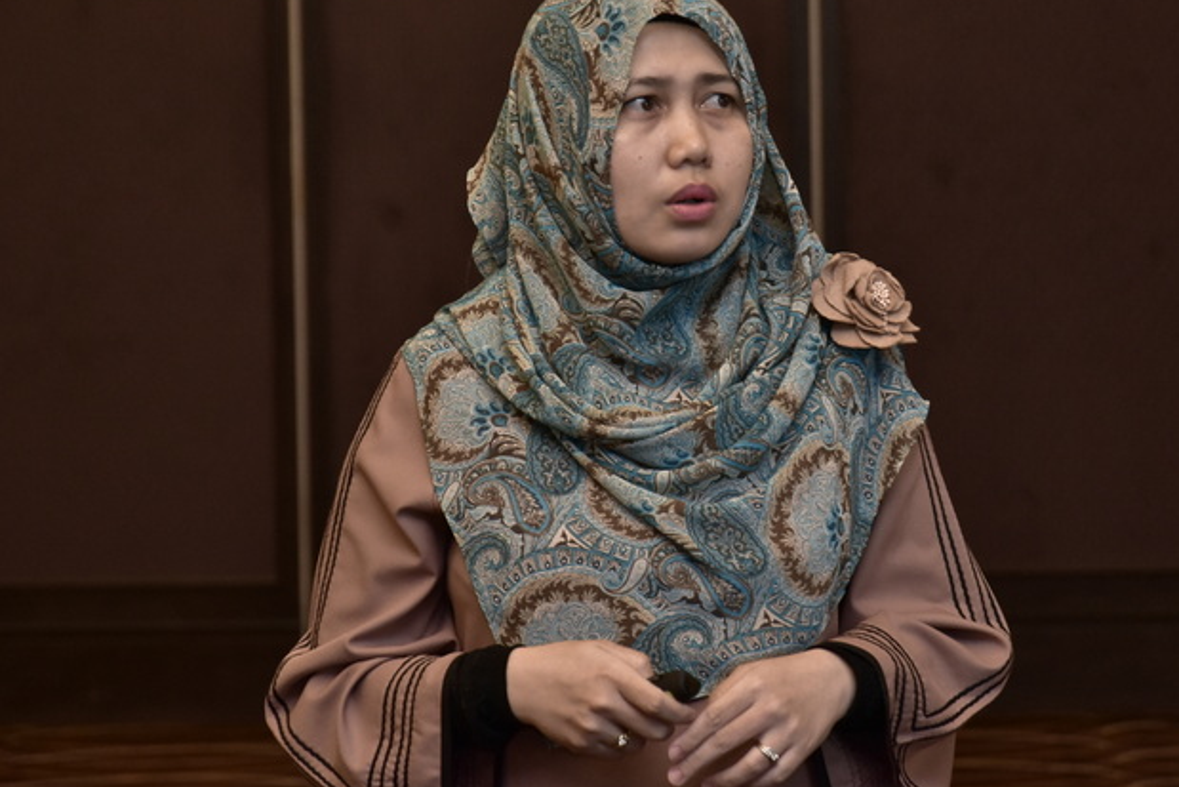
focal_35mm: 204
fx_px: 6671
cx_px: 686
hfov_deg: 10.1
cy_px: 297
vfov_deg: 6.7
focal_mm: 105
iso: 1000
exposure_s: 1/50
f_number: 6.3
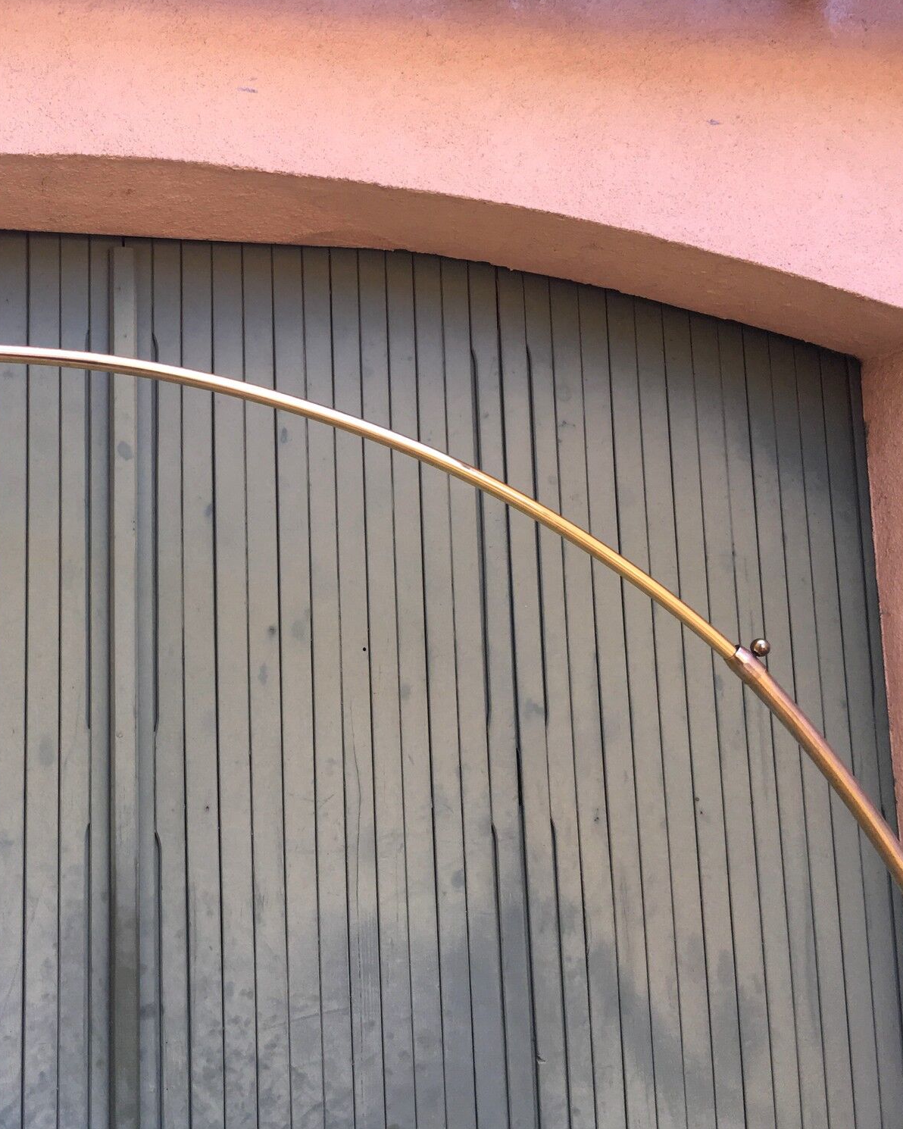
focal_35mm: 38
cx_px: 216
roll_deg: +0.3
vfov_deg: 47.9
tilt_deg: +7.5
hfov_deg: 38.1
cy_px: 564
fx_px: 1269
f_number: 2.2
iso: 32
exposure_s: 1/120
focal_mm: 4.15
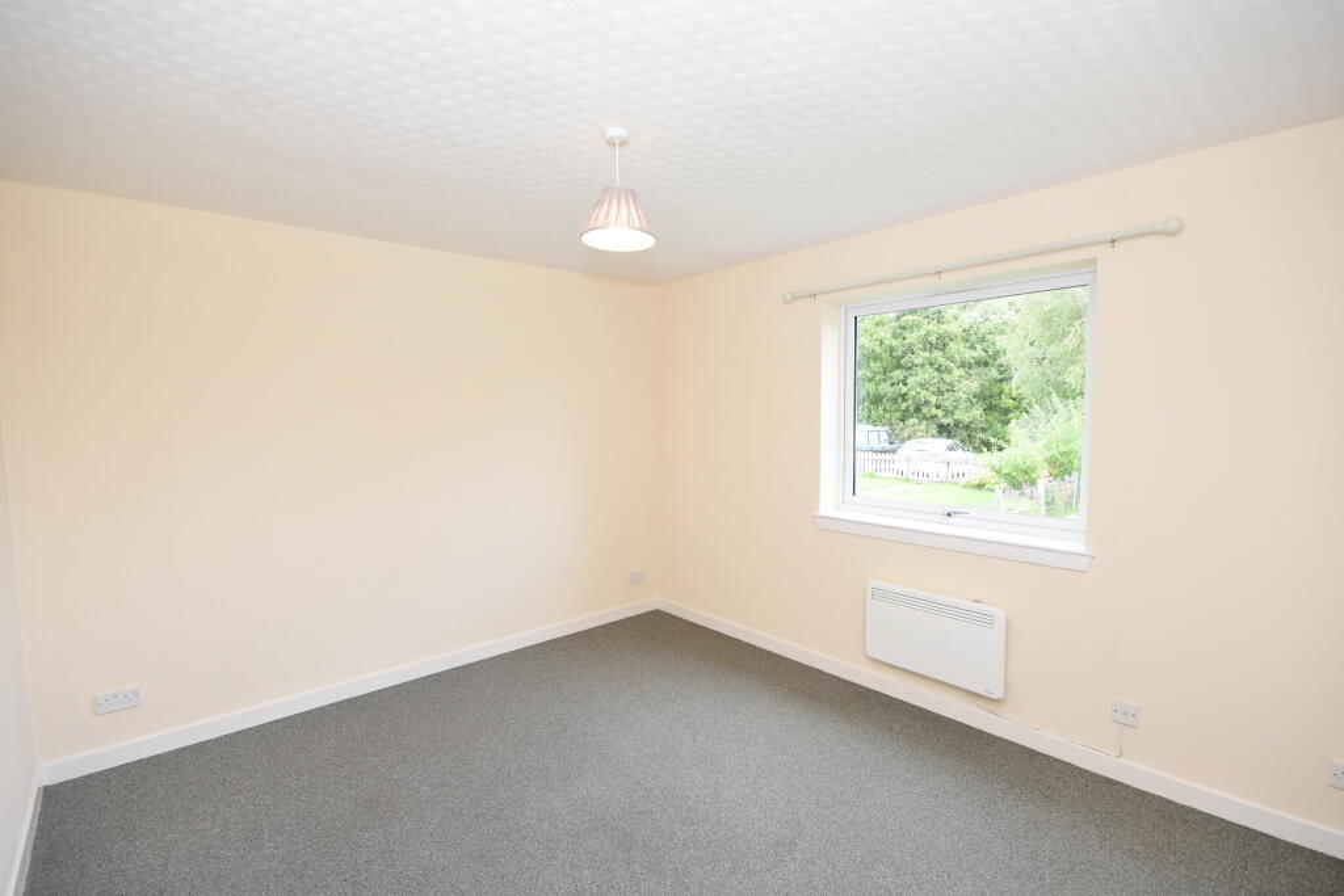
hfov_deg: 96.7
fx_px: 597
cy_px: 448
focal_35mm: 16
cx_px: 672
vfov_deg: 73.8
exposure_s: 1/125
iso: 1600
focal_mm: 11
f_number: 9
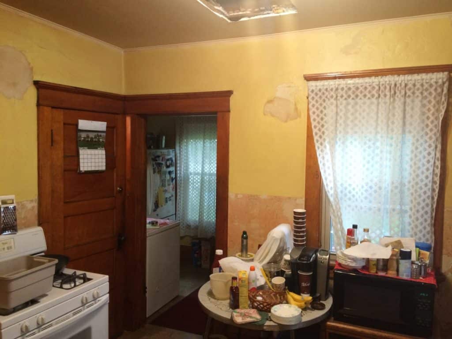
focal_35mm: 29
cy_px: 170
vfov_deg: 48.2
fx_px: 379
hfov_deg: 61.7
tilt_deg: -4.6
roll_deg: -0.6
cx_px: 226
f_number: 2.2
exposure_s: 1/30
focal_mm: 4.15
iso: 200
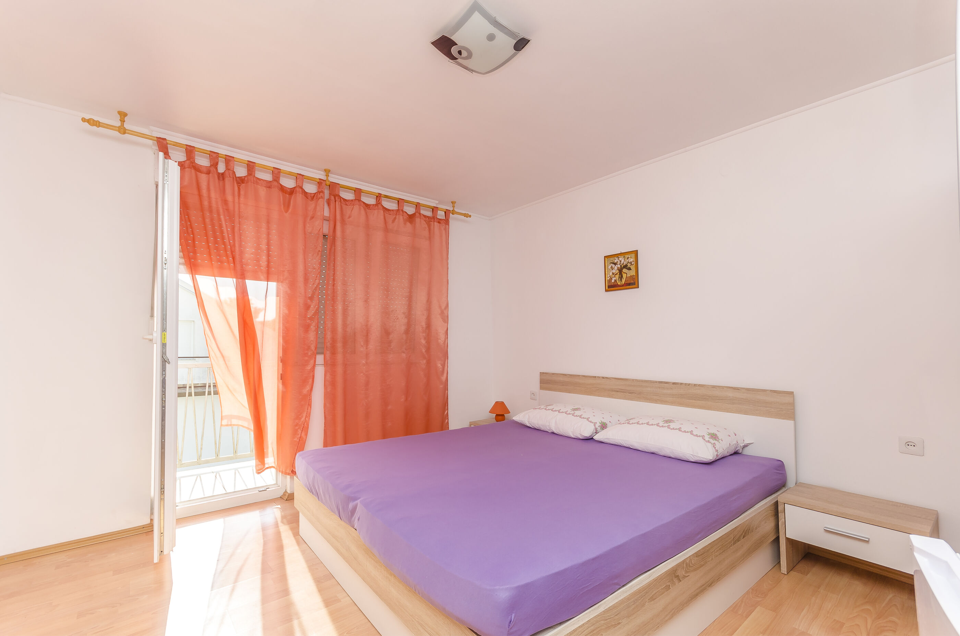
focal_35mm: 15
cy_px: 318
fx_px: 399
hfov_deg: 100.5
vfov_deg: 77.1
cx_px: 480
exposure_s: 1/100
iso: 100
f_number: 8
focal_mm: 10
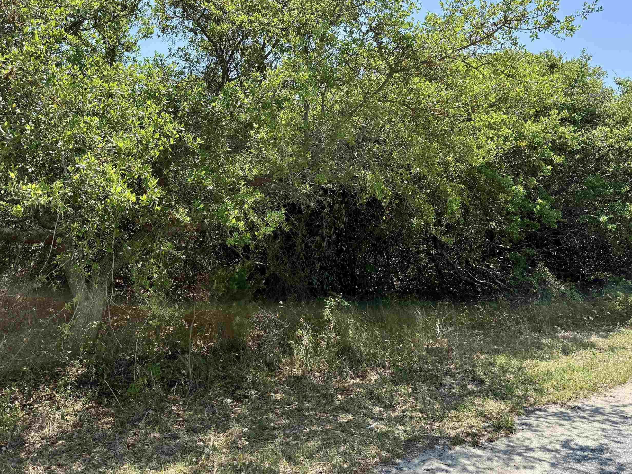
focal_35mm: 30
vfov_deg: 46.7
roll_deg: +1.4
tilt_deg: +3.8
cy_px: 207
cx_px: 300
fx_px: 548
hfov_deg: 59.9
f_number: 1.78
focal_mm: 6.76
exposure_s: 1/3145
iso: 100
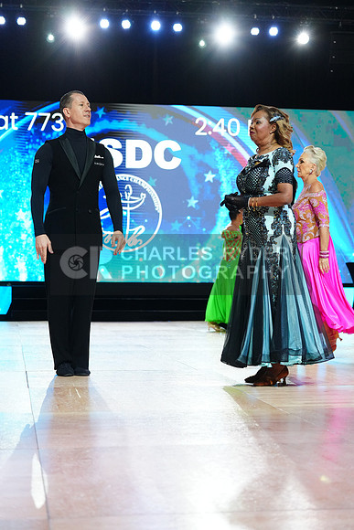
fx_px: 1032
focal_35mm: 70
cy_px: 265
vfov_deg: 28.8
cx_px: 177
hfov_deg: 19.5
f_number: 4
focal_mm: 70
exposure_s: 1/320
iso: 2500
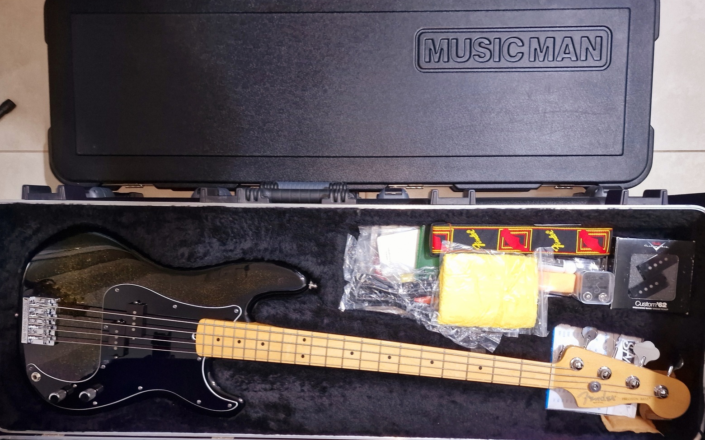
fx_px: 480
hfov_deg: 72.5
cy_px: 259
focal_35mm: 25
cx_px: 355
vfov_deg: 49.0
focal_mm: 6.4
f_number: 1.8
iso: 500
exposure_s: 1/33
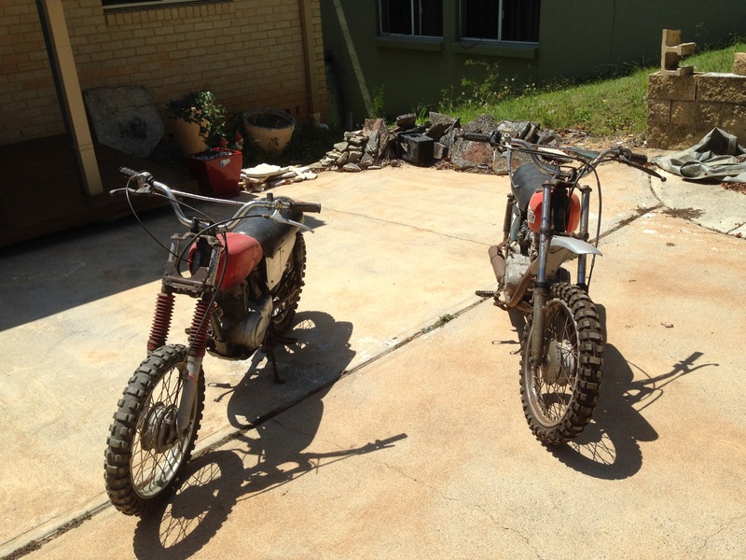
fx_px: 711
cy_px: 280
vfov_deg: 42.9
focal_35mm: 33
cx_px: 373
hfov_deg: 55.4
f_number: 2.4
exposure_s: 1/2169
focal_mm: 4.12
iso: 50
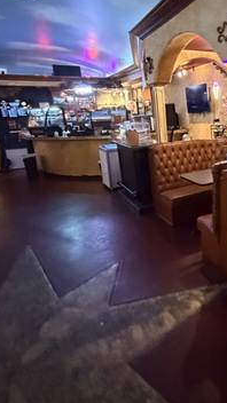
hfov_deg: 39.7
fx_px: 278
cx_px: 221
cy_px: 168
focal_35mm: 26
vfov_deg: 71.4
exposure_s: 1/40
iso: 1250
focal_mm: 2.22
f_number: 2.2
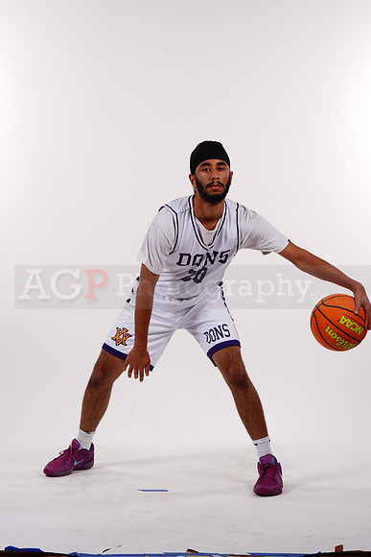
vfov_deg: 18.3
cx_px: 186
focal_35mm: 112
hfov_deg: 12.2
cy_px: 278
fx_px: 1730
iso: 200
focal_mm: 112
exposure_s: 1/500
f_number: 9
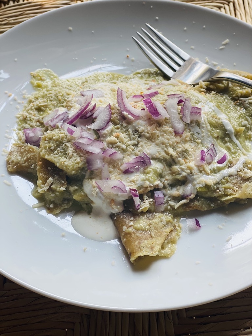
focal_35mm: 52
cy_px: 168
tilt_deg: -53.4
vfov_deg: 36.8
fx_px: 505
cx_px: 126
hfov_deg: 28.0
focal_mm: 6
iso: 20
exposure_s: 1/165
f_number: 2
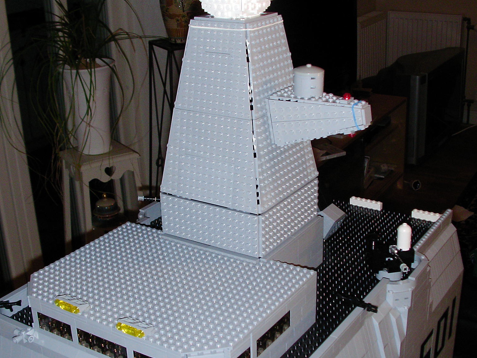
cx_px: 229
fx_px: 703
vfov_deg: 28.5
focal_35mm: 51
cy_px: 187
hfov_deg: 37.5
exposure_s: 1/30
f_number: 3.5
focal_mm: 5.8
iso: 100
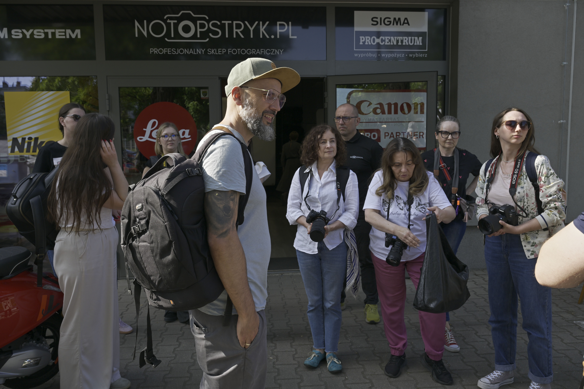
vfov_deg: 43.0
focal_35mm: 30
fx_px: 495
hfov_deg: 61.1
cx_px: 292
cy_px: 194
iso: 400
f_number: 8
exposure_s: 1/160
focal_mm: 30.5
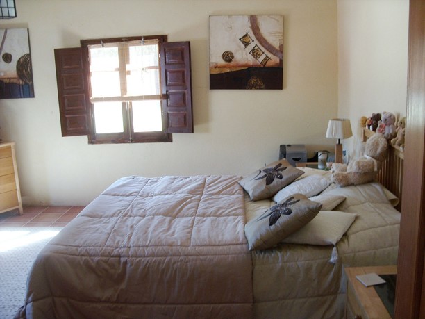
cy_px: 160
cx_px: 212
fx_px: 467
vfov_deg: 37.7
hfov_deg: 49.0
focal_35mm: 38
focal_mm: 6.3
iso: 100
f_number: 2.8
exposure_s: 1/30
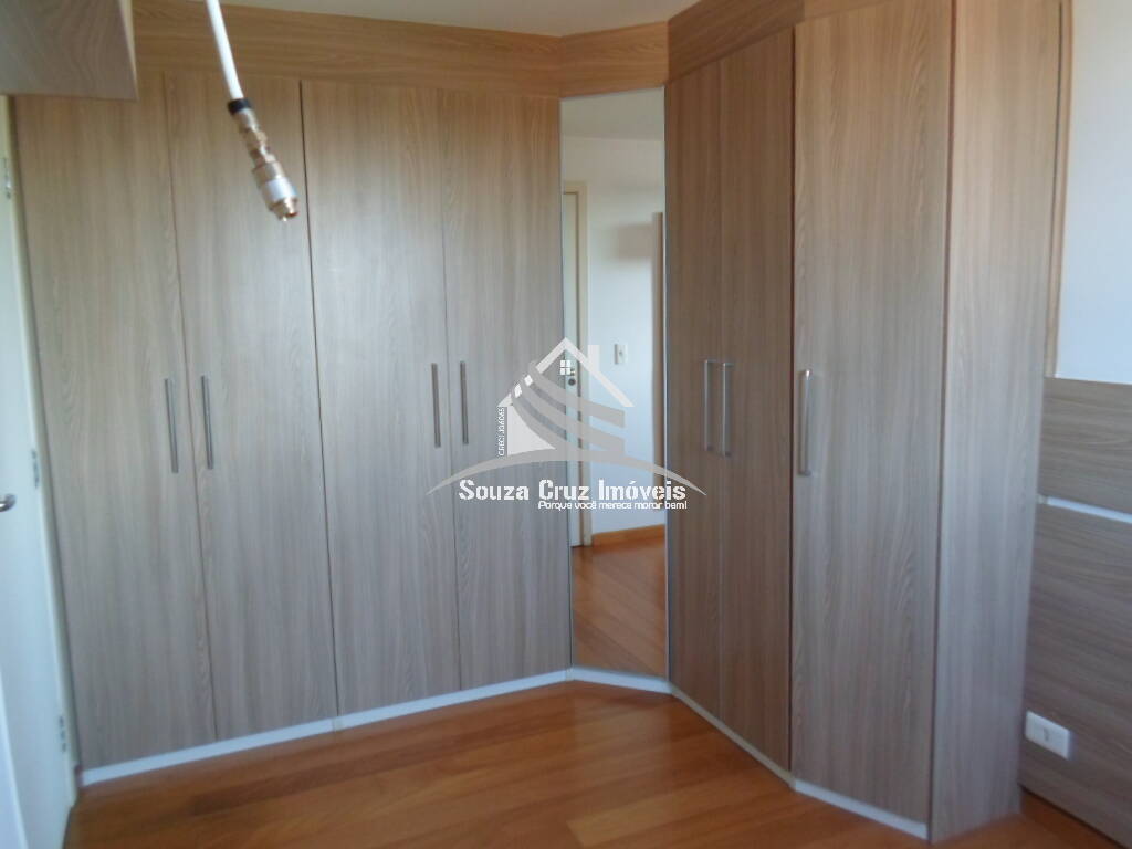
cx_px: 566
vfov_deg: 54.9
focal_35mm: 25
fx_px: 818
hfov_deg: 69.4
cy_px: 424
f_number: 2.5
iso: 160
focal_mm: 4.5
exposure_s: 1/30
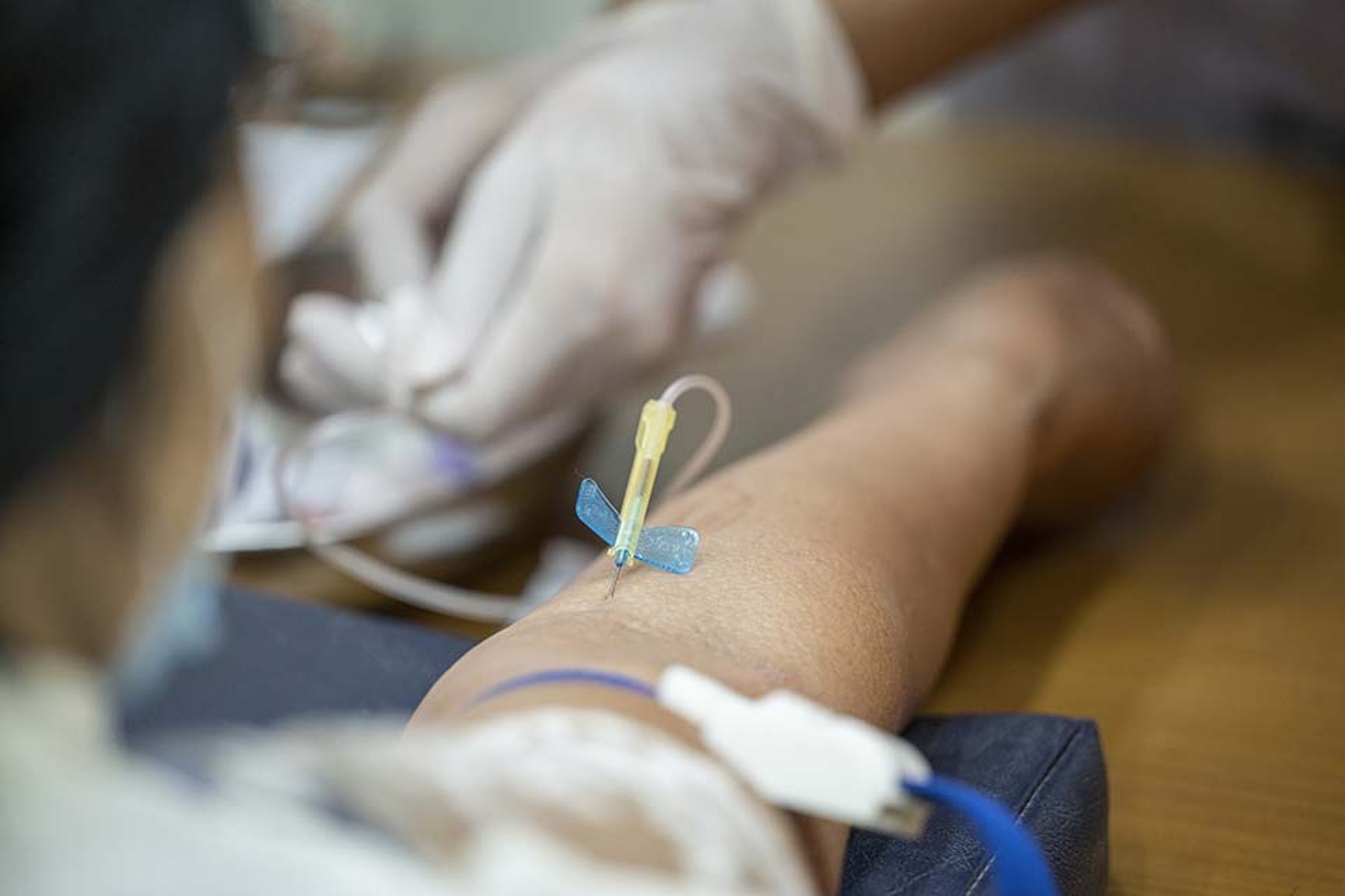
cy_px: 448
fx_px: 7472
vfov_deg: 6.9
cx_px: 672
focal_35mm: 200
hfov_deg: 10.3
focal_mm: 200
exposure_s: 1/200
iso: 640
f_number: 2.8
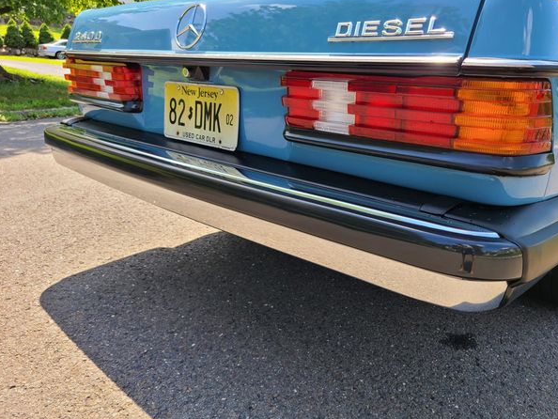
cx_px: 297
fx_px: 452
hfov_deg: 63.4
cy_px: 202
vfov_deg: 49.8
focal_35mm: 28
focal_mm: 5.4
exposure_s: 1/437
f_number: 1.8
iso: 40
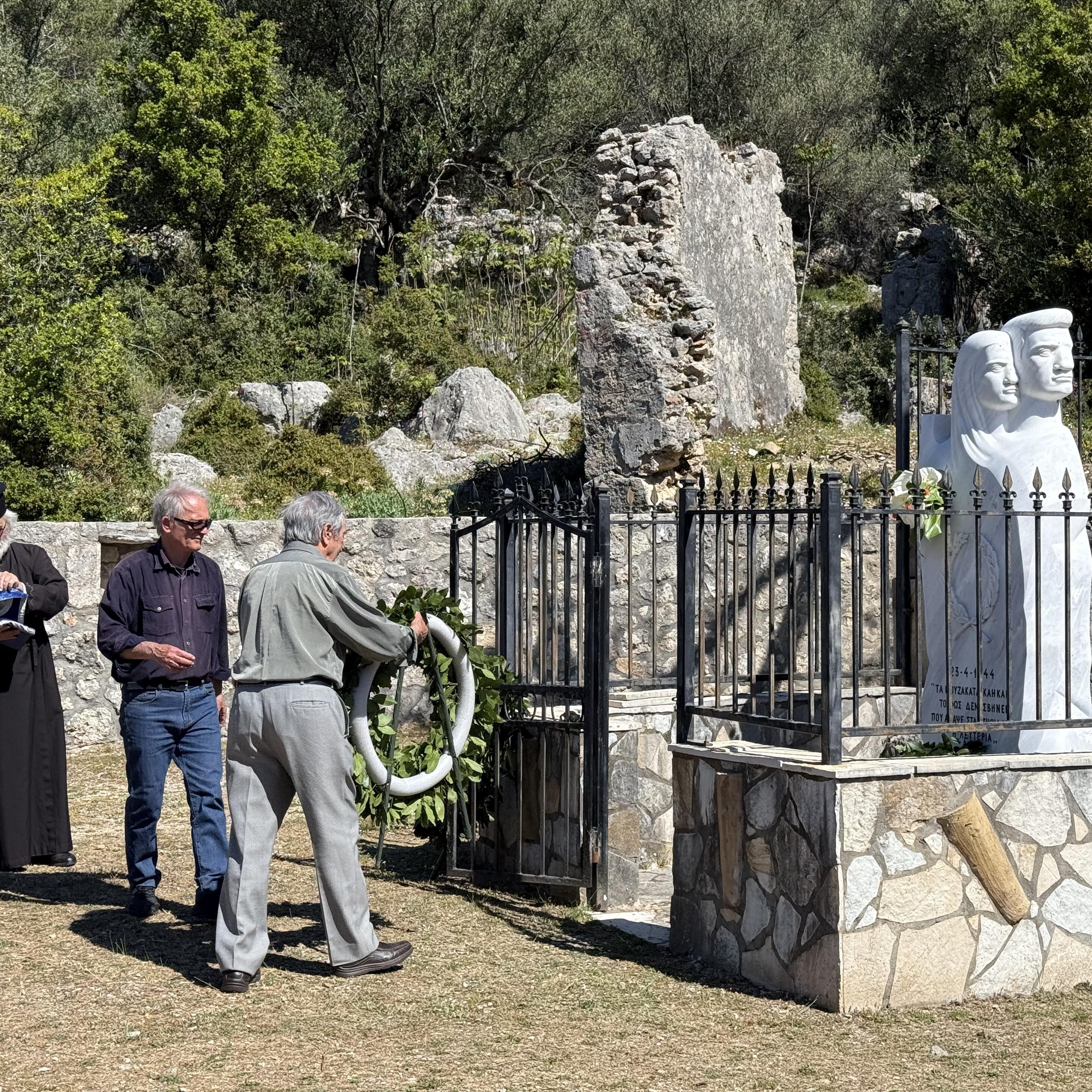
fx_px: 2106
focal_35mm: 59
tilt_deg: +2.2
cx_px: 612
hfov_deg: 29.0
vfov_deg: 29.1
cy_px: 524
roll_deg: +0.1
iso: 100
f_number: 1.78
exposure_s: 1/6024
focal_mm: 6.76
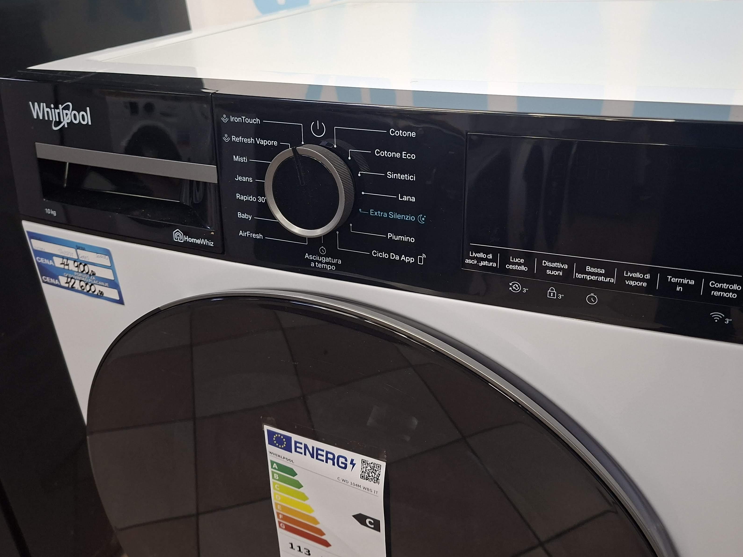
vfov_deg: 48.0
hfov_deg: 61.5
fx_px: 622
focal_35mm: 29
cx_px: 416
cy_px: 227
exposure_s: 1/100
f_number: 1.8
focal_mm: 5.54
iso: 250
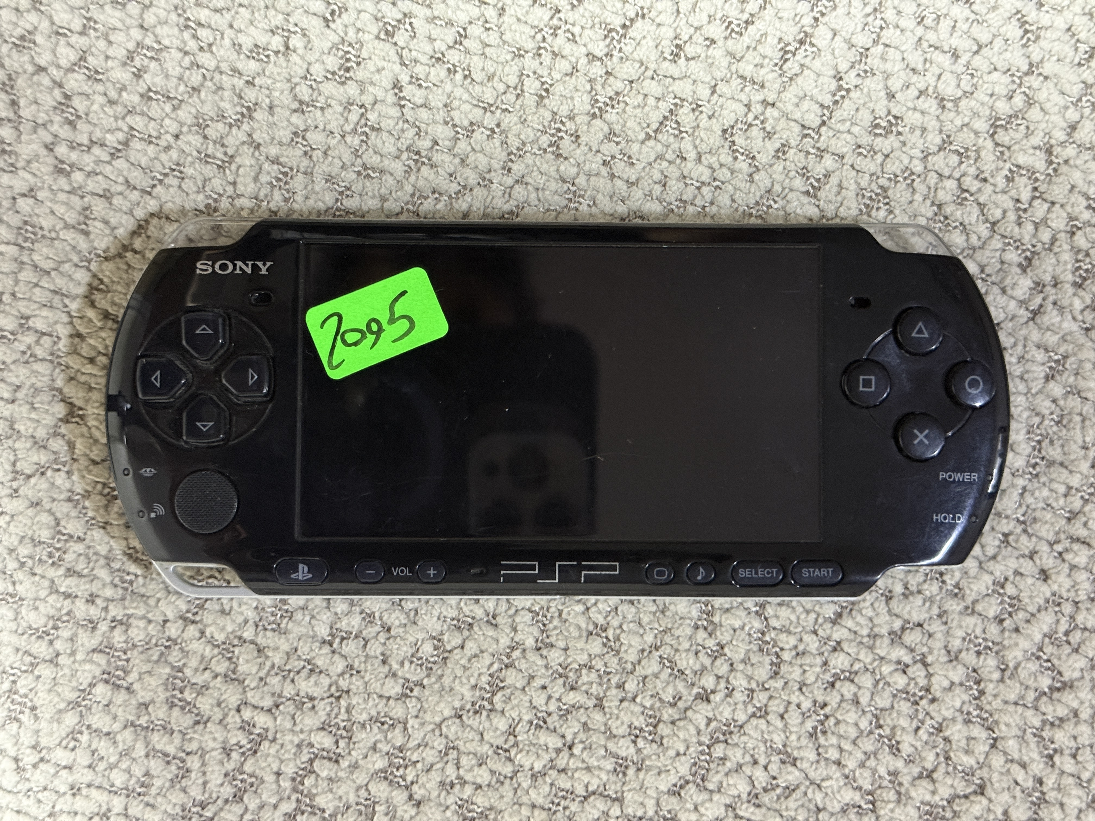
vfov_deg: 30.3
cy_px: 410
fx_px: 1518
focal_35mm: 48
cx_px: 548
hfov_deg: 39.7
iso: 500
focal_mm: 6.76
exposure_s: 1/40
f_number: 1.78
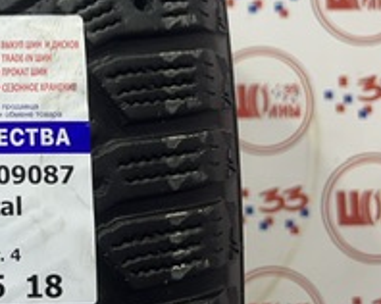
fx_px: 924
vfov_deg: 18.2
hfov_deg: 21.8
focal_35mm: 82
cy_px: 4
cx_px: -64
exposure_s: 1/100
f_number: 1.5
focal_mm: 5.7
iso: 40
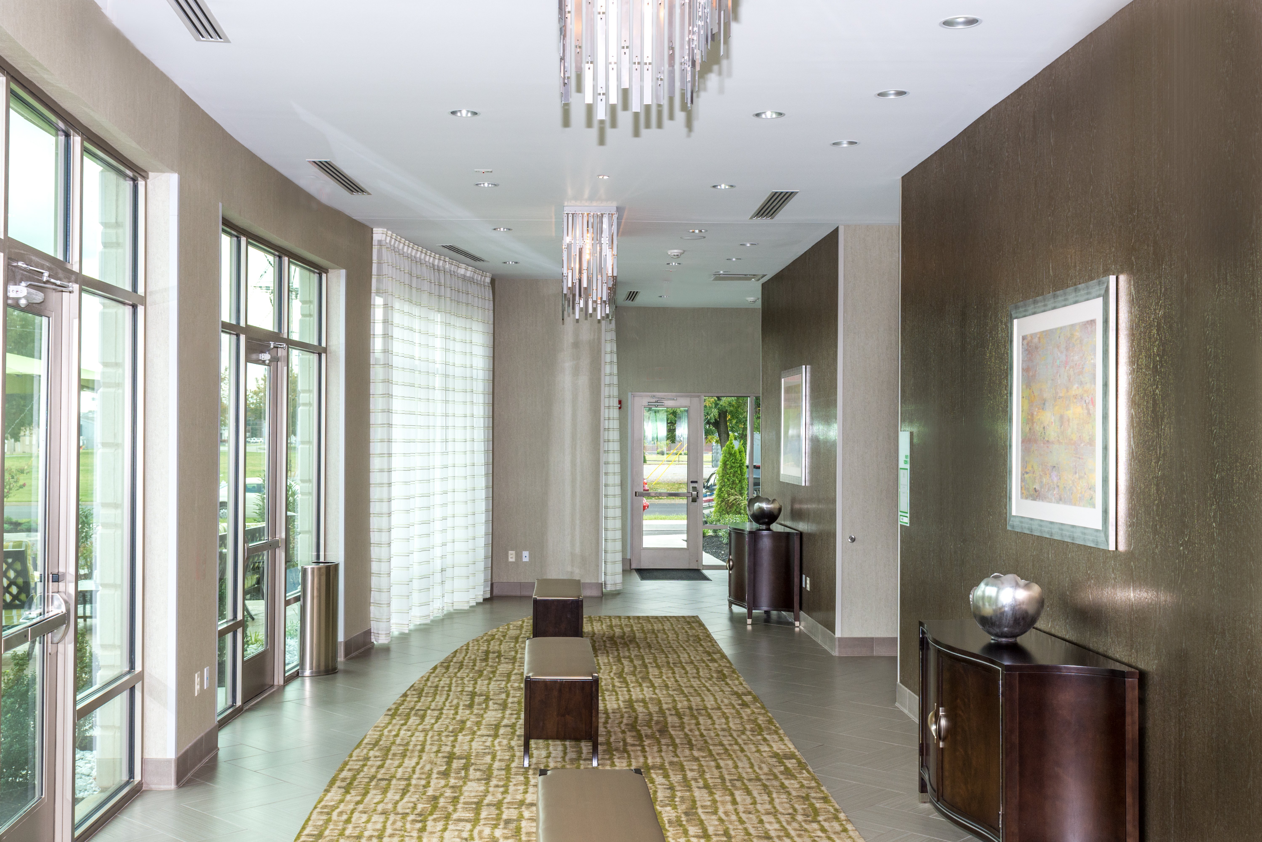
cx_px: 631
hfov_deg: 53.1
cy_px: 421
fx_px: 1262
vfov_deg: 36.9
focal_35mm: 36
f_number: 6.3
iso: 320
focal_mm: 24
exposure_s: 1/160
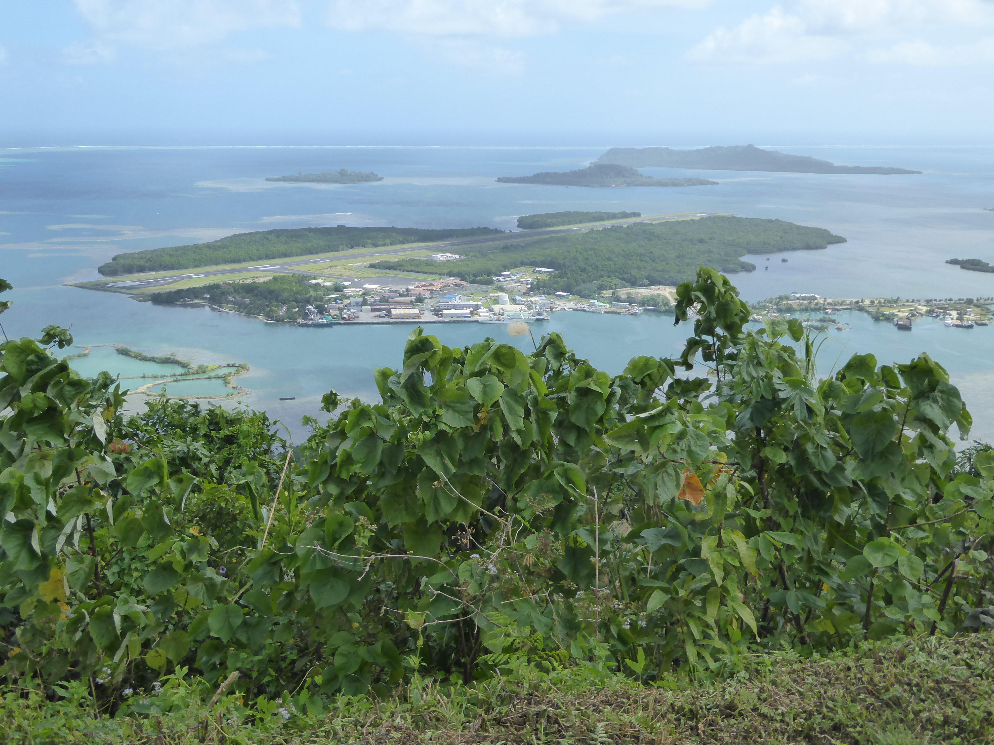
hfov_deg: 41.2
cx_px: 497
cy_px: 372
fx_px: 1321
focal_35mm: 46
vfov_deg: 31.5
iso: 160
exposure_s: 1/640
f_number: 3.9
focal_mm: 7.8
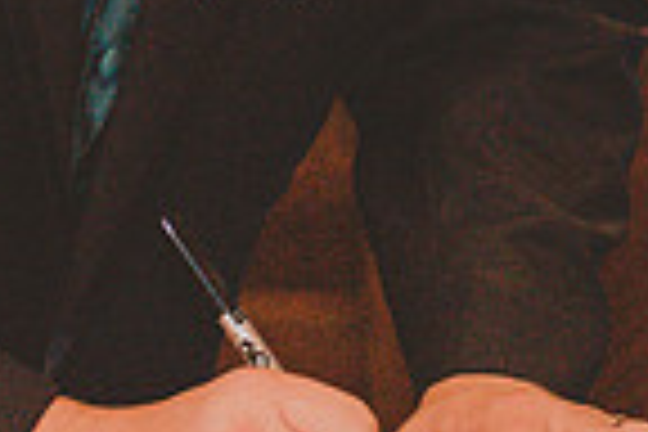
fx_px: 7631
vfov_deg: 3.2
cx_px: 90
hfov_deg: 4.9
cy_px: -196
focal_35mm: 424
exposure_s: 1/60
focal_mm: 70
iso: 6400
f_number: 4.5
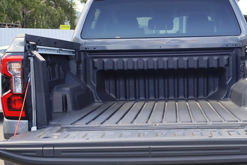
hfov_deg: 30.4
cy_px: 105
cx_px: 158
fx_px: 453
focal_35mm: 66
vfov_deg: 20.6
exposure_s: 1/354
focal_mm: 6.19
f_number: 1.65
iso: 50
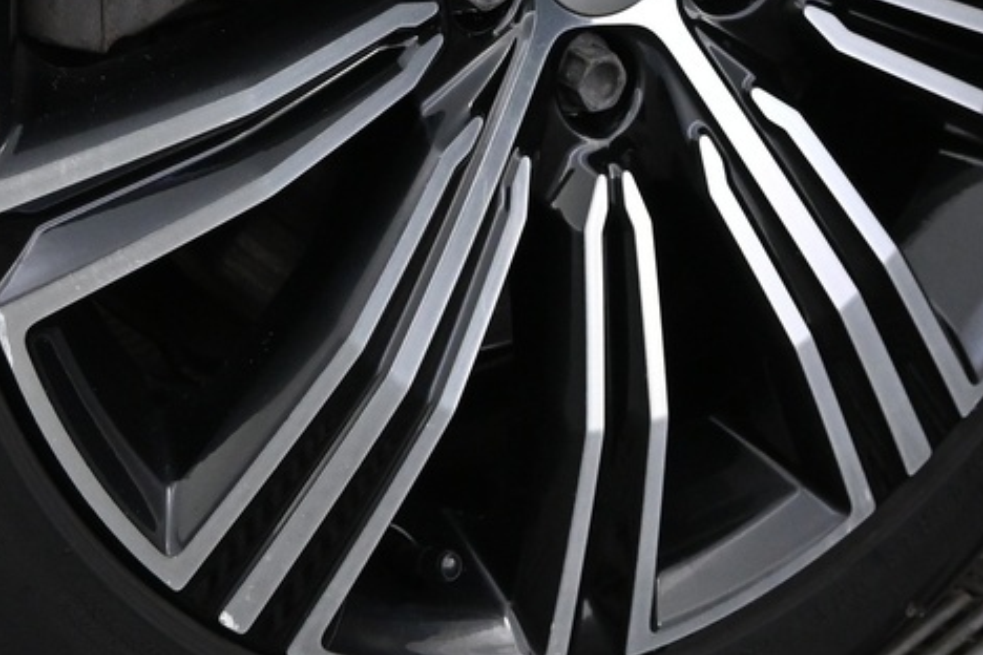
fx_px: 2266
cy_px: -139
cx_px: 363
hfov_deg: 24.4
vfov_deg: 15.8
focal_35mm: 83
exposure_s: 1/25
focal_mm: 16
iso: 1400
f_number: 3.5
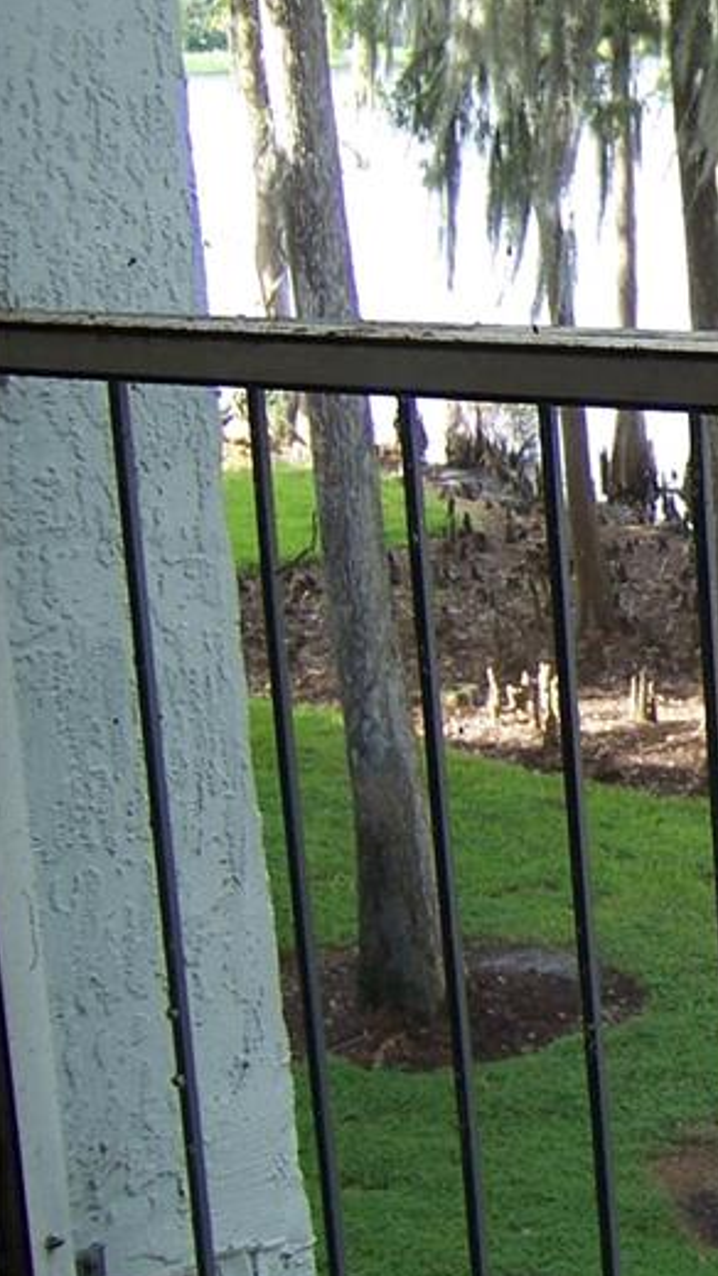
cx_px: 1249
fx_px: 2403
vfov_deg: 29.7
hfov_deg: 15.0
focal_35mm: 71
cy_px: 541
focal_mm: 5.5
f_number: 2.8
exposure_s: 1/60
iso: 80
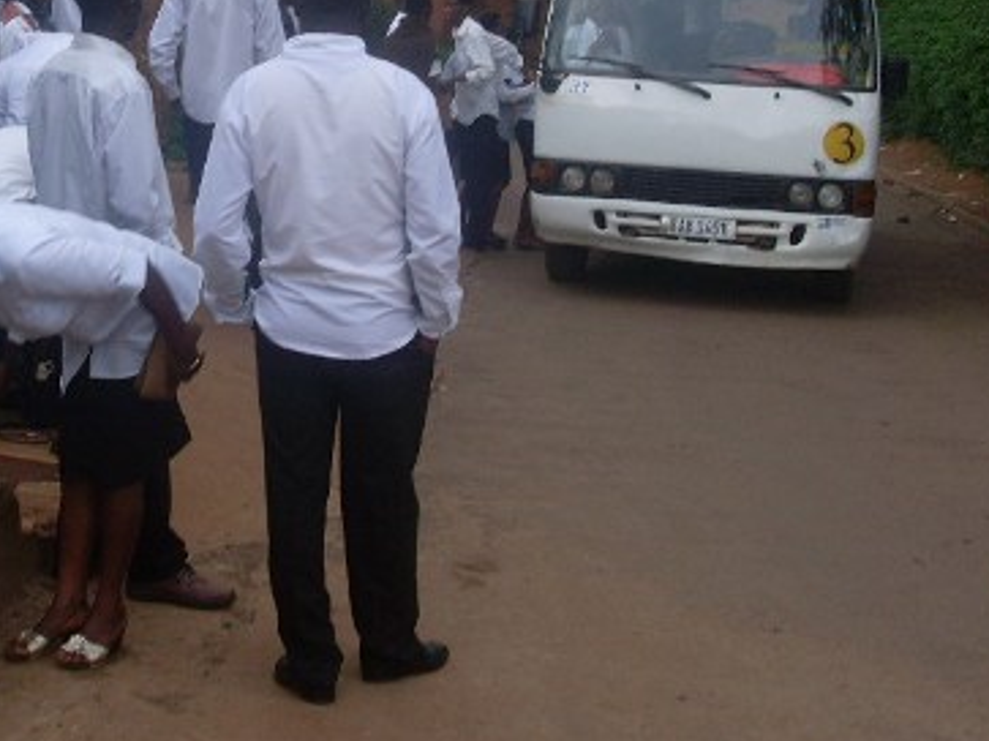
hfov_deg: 28.8
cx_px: 327
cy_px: 114
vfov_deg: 21.6
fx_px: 1914
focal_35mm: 67
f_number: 3
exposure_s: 1/90
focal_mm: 6.3
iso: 100
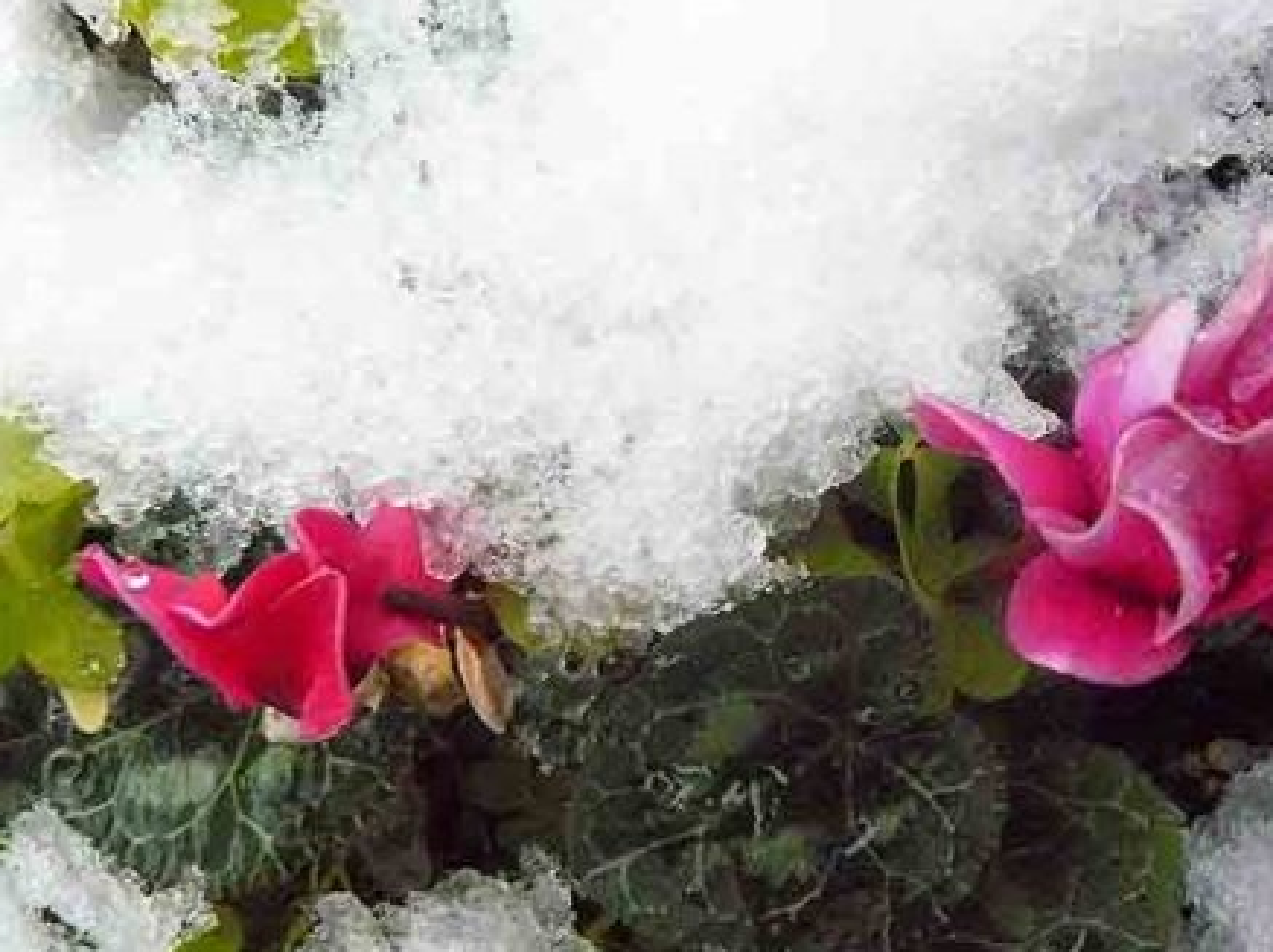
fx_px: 2315
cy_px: 543
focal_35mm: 63
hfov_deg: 30.7
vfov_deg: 23.2
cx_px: 682
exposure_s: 1/400
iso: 1250
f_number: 5.6
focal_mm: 7.6
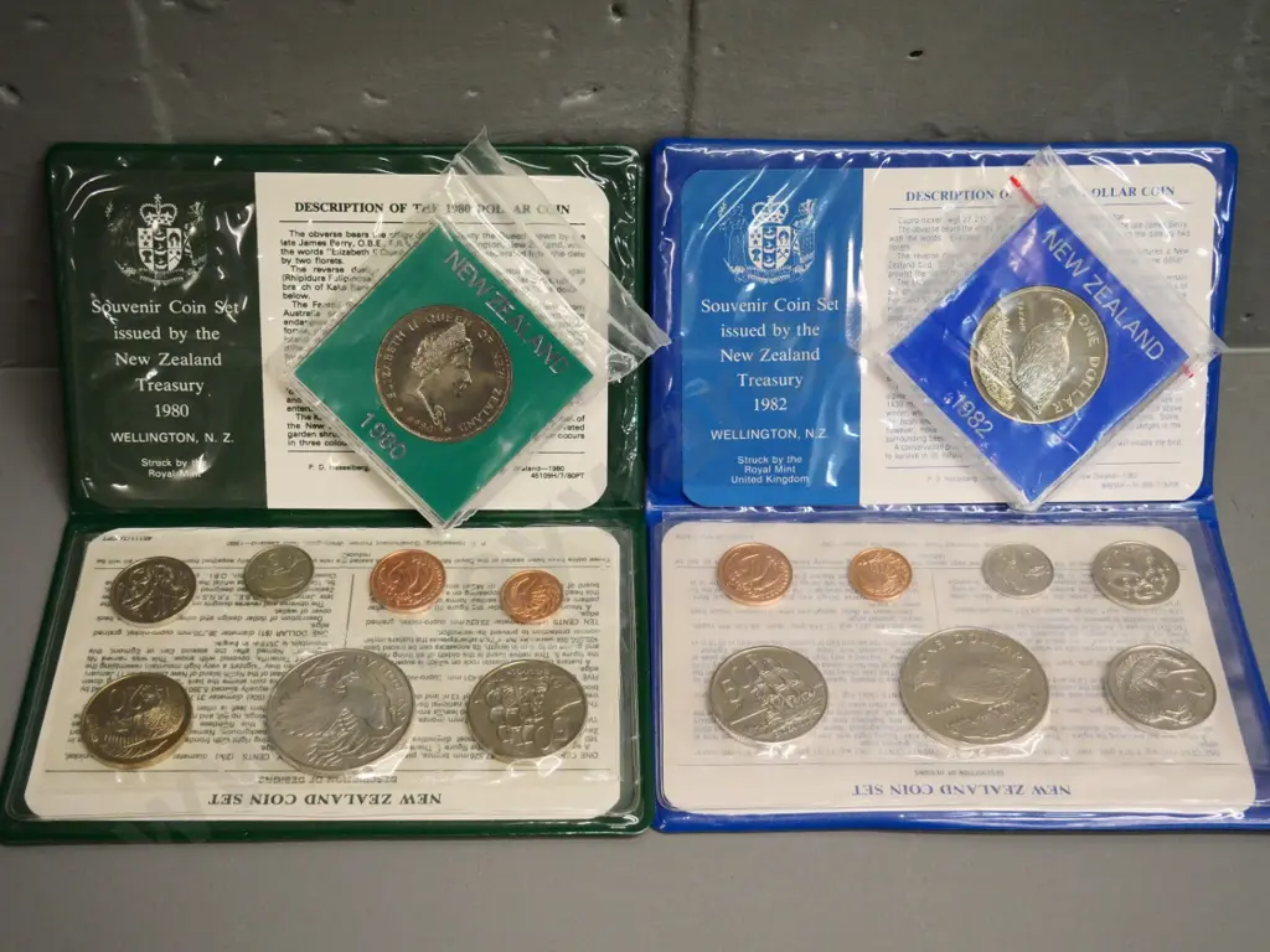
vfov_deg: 32.9
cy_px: 476
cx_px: 635
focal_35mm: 44
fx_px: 1614
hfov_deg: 42.9
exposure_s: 1/320
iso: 3200
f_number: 5
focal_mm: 22
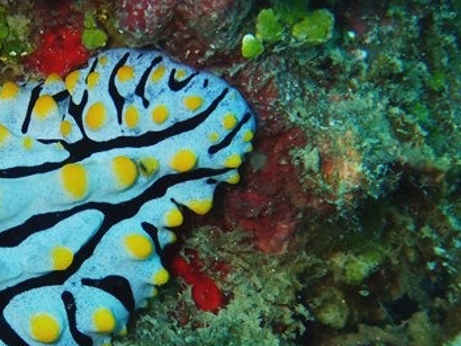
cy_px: 225
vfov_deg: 8.2
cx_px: 48
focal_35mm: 182
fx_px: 2424
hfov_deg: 10.8
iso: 200
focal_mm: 18
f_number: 6.3
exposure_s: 1/200
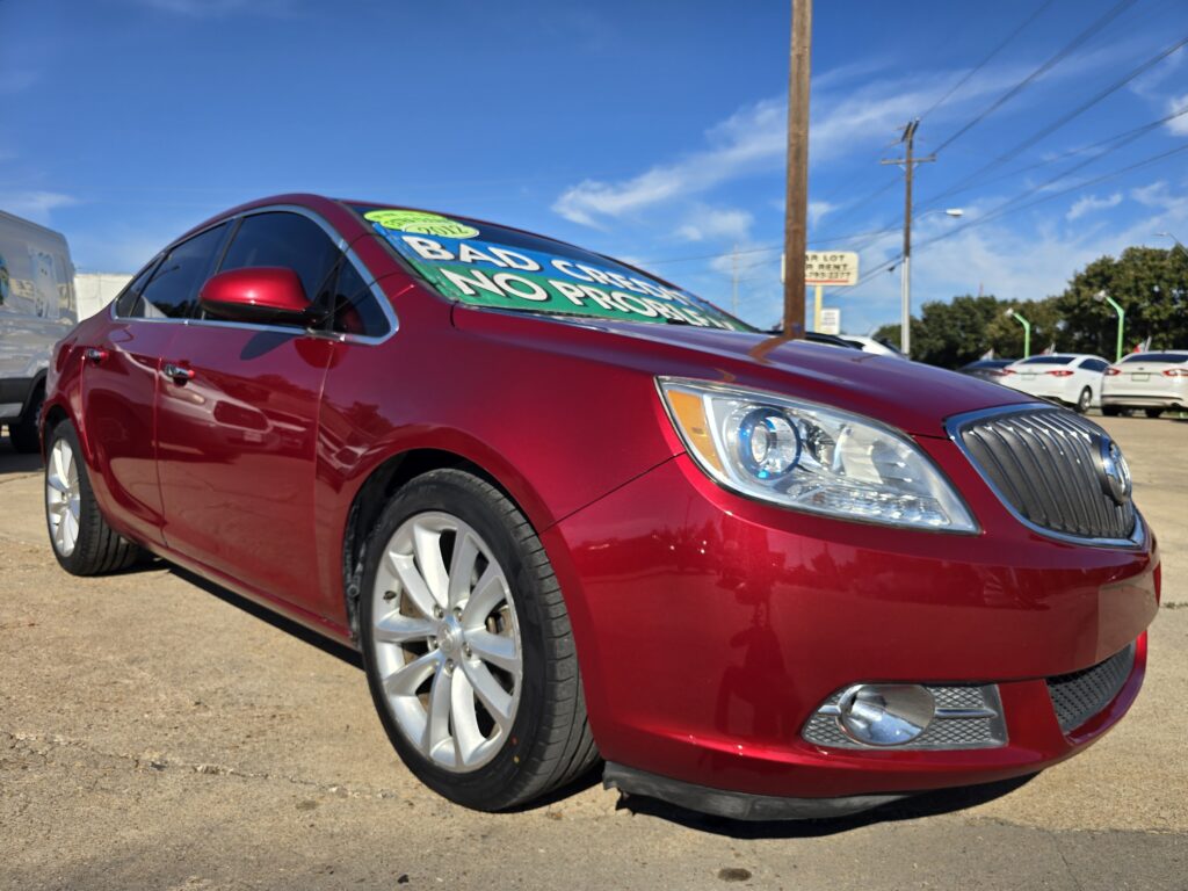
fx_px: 789
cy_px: 446
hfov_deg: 73.9
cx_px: 594
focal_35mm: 23
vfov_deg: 58.9
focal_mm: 6.3
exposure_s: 1/1041
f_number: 1.7
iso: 12
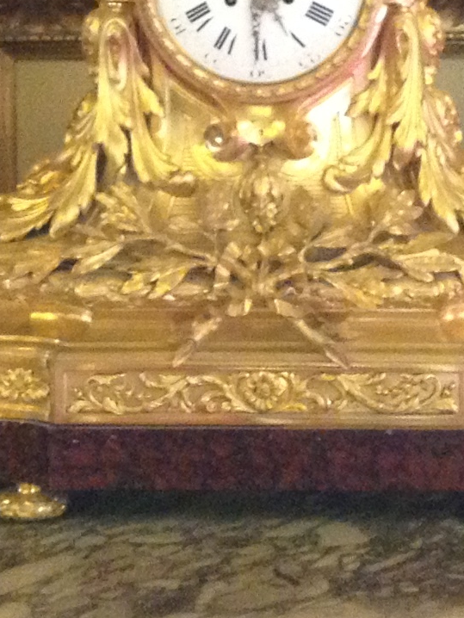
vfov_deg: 12.2
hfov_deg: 9.3
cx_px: 232
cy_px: -89
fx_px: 2840
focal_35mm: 159
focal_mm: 4.28
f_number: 2.4
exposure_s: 1/20
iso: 320
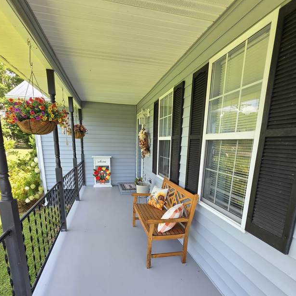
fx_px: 174
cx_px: 146
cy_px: 189
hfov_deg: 80.7
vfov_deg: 78.9
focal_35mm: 18
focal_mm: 2.2
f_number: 1.9
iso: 32
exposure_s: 1/281
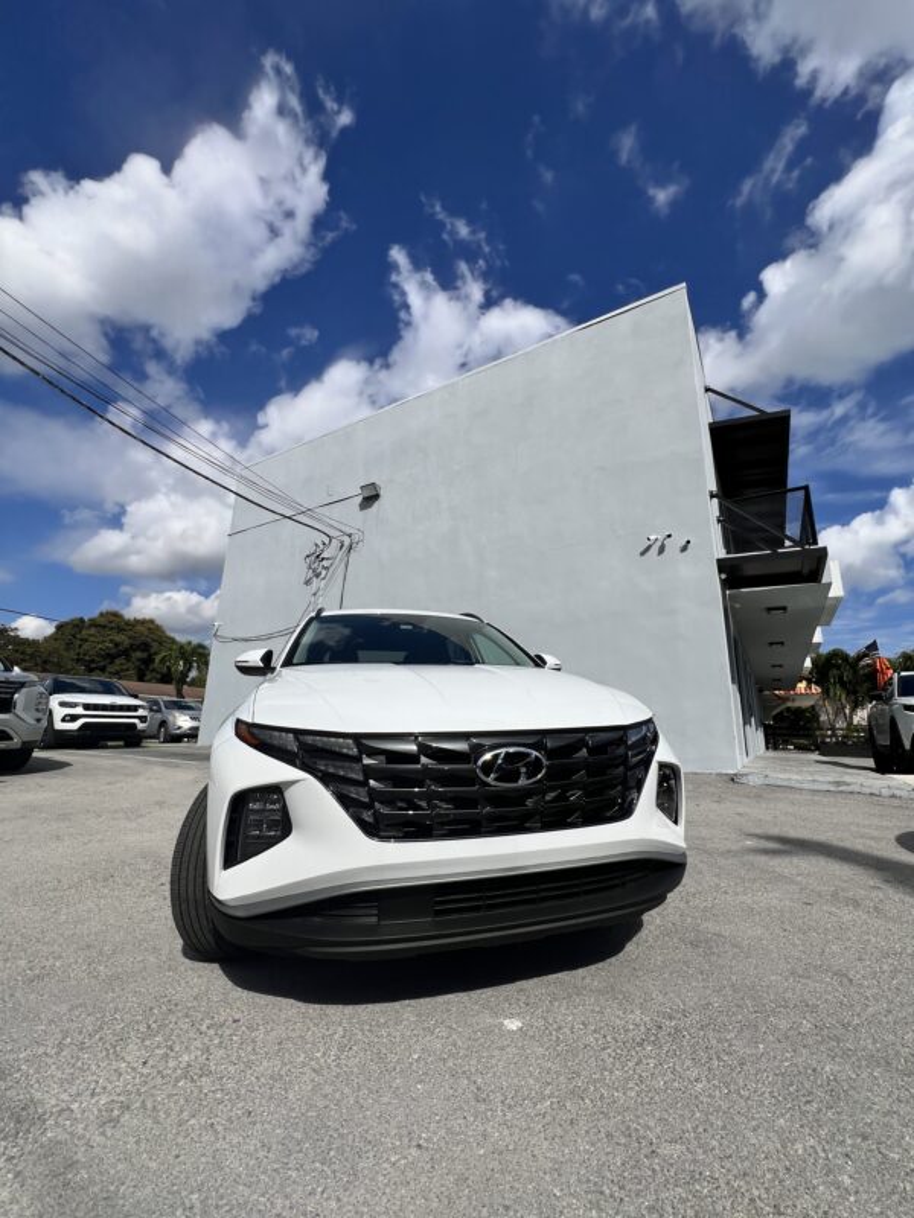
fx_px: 458
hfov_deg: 89.9
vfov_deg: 106.2
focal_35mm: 13
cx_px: 457
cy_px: 609
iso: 40
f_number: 1.8
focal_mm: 1.57
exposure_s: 1/5814
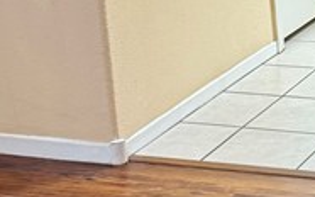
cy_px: -42
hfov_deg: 14.4
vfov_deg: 9.2
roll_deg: +2.5
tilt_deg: -12.3
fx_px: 1201
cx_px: 393
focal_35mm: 140
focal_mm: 6.76
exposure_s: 1/60
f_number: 1.78
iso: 250
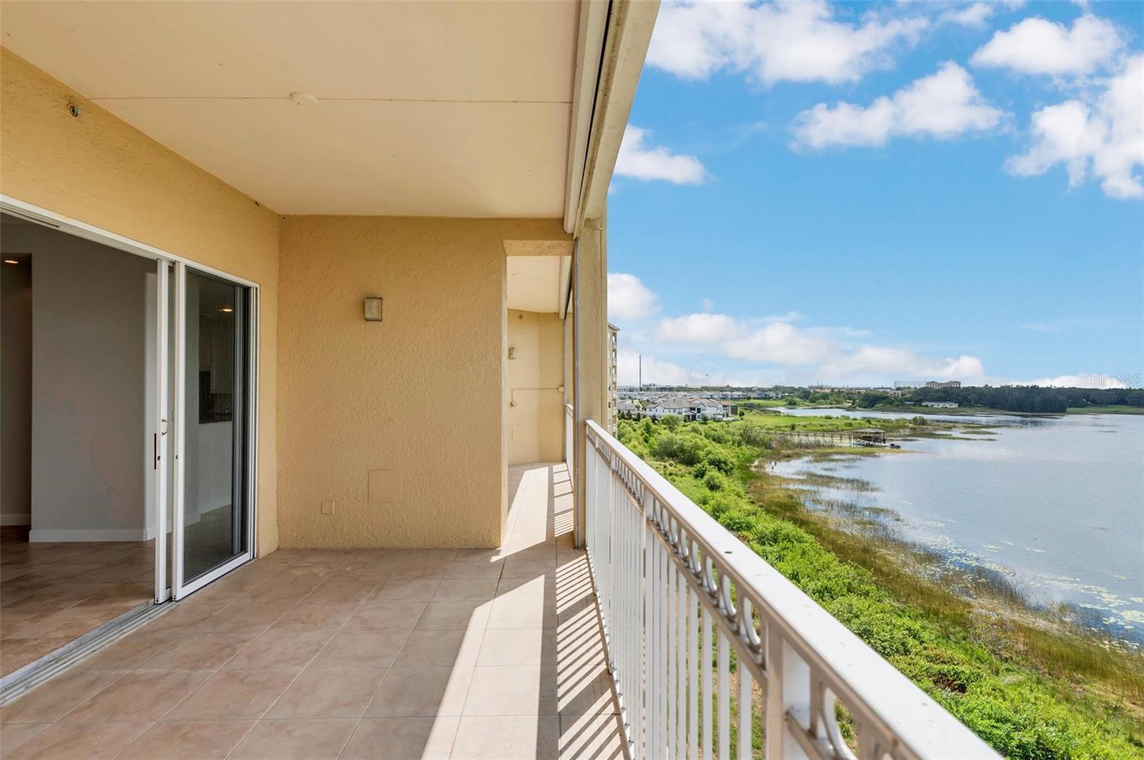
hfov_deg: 96.8
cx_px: 572
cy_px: 380
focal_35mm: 16
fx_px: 508
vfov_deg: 73.6
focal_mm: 16
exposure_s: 1/320
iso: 100
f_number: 9
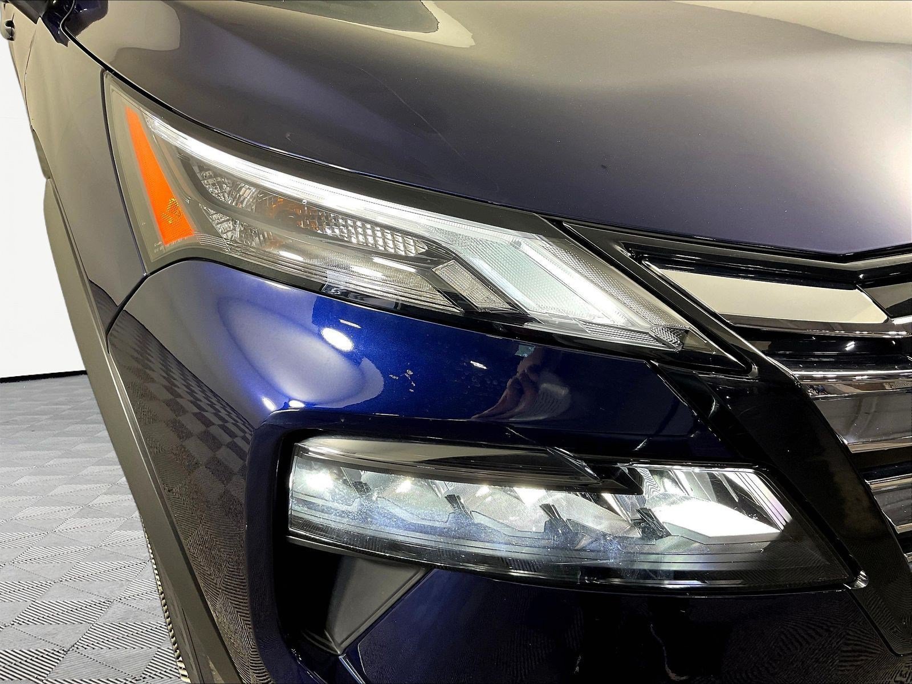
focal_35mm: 29
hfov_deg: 61.7
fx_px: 764
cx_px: 456
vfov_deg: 48.2
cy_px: 342
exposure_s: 1/100
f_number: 1.8
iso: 64
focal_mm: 3
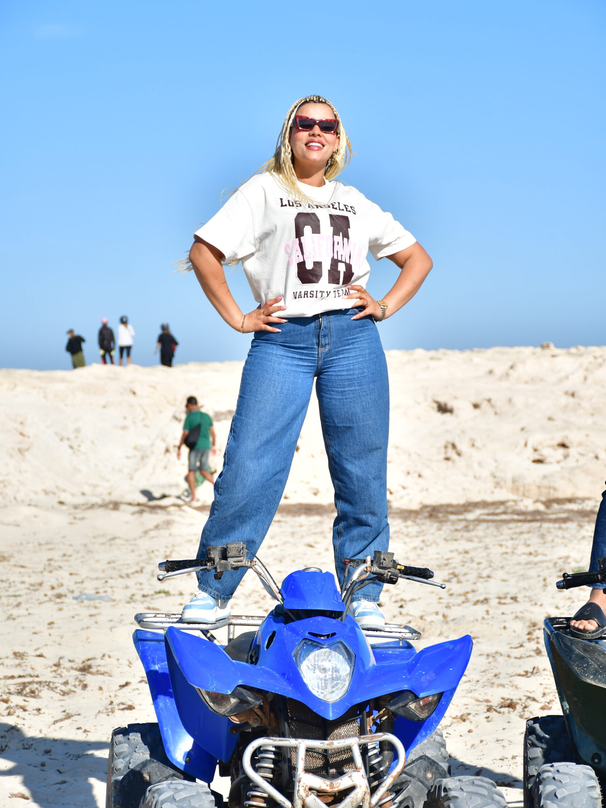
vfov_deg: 17.3
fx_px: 2661
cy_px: 402
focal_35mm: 114
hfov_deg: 13.0
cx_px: 302
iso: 100
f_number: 5
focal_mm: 70
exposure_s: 1/800
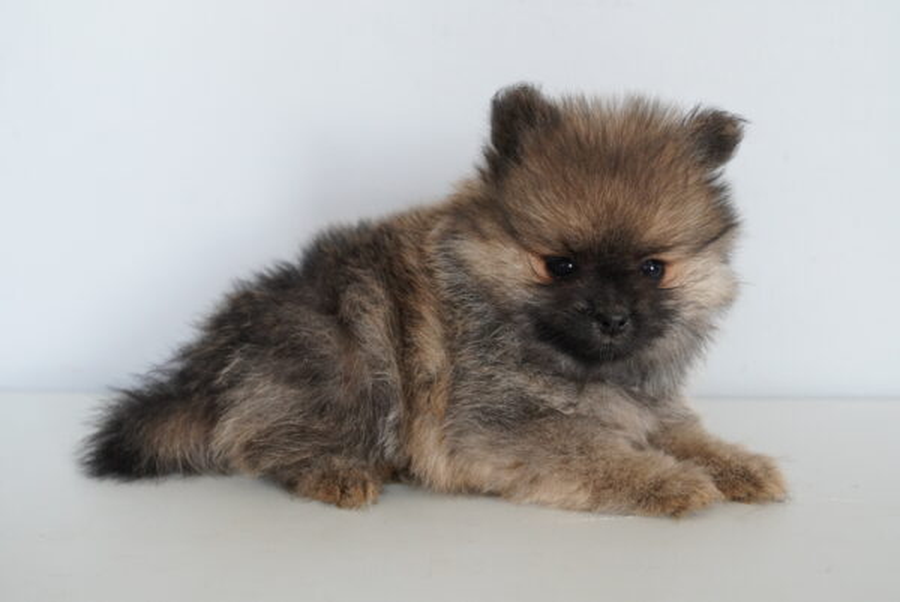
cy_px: 301
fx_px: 1088
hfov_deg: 44.9
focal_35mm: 44
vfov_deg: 30.9
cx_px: 450
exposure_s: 1/160
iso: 1600
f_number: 3.5
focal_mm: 29
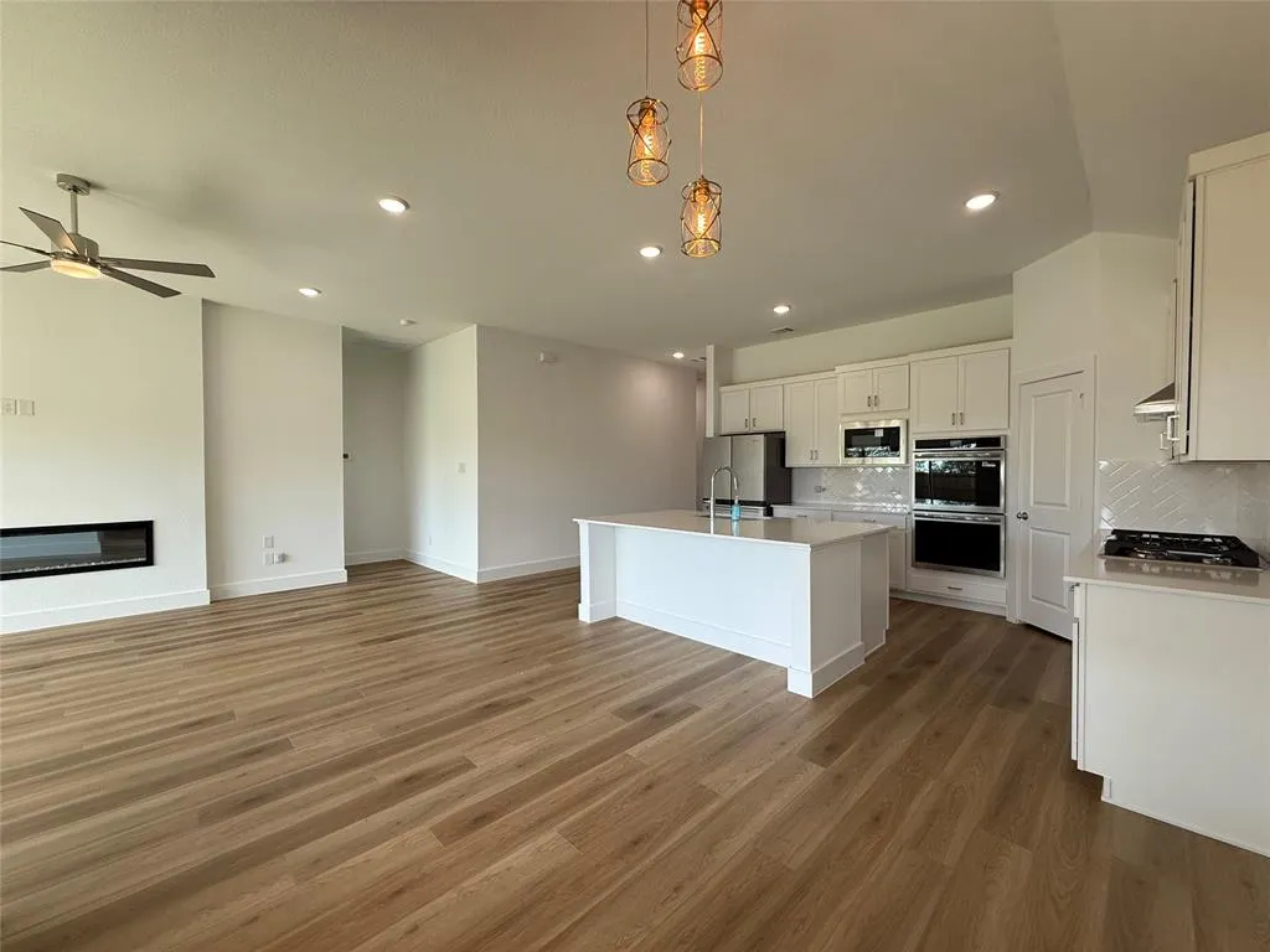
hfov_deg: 102.1
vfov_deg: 85.7
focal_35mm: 14
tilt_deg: -0.8
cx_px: 635
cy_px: 476
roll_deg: +0.0
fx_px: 514
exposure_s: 1/120
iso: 64
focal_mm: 2.22
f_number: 2.2
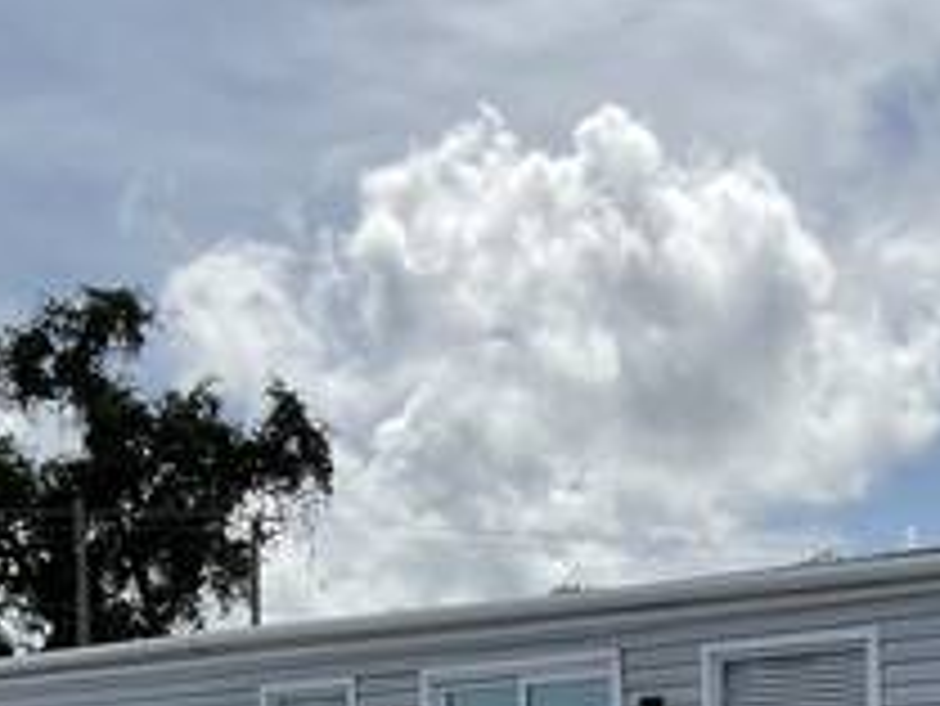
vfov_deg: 19.5
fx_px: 1929
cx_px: 765
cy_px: 850
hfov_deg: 26.8
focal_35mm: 71
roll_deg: -0.8
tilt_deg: +0.1
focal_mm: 3
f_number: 1.8
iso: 16
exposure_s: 1/4065
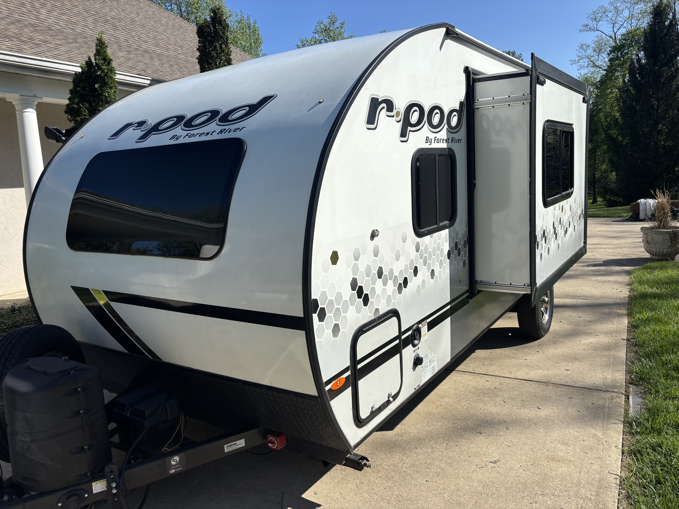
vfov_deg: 53.1
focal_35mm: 26
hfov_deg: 67.3
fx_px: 510
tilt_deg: -6.0
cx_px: 340
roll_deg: +2.7
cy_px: 254
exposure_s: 1/4425
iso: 50
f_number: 1.6
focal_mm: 5.96
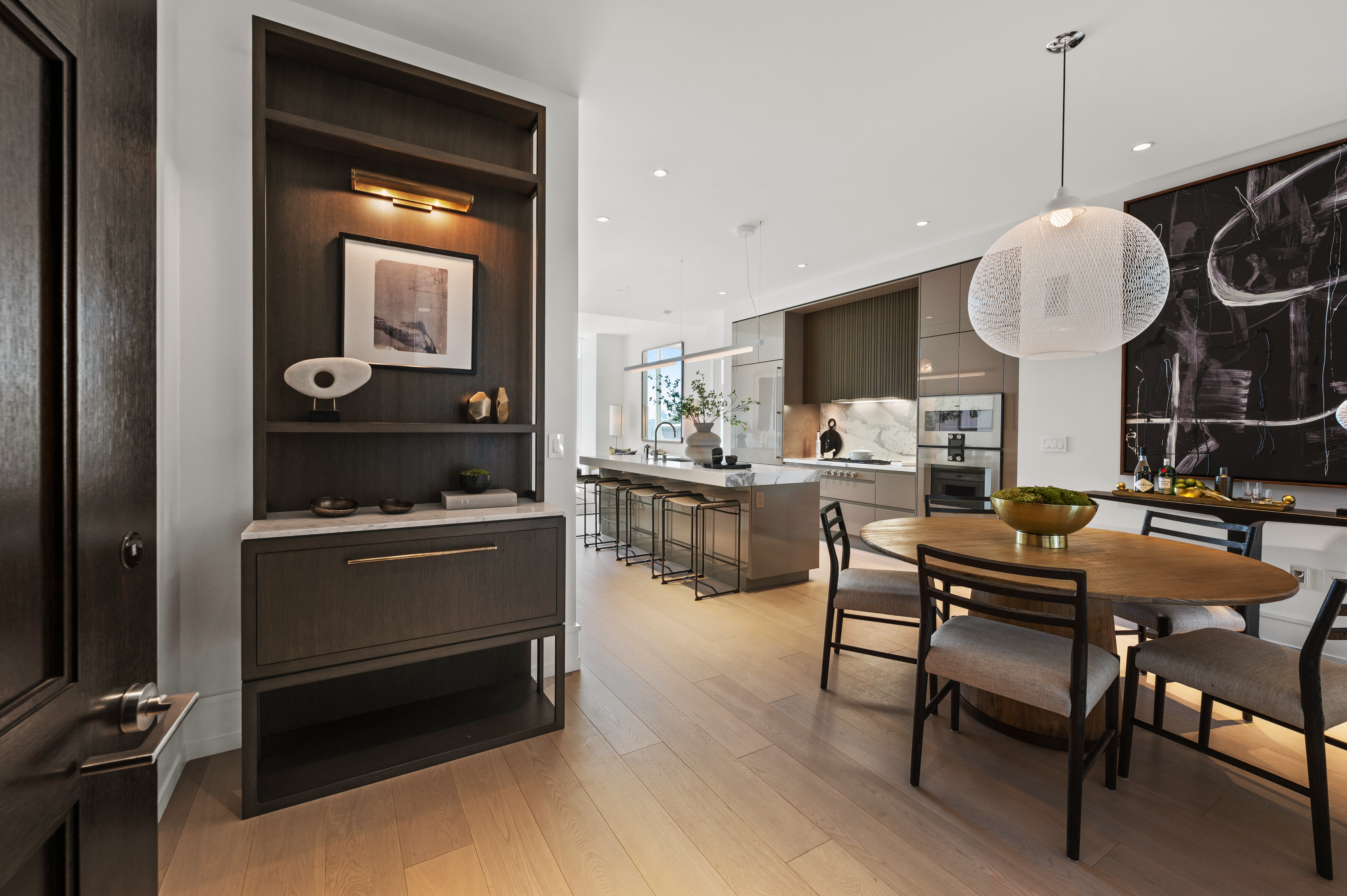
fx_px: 542
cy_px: 448
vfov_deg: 79.1
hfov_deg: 102.3
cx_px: 674
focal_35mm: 14
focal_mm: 14.5
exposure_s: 1/6
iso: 200
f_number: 9
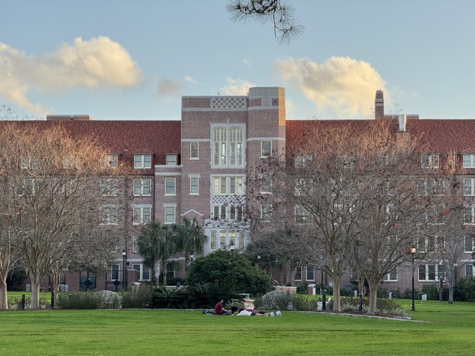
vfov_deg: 12.3
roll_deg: -0.6
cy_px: 178
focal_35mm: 120
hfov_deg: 16.4
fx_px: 1647
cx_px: 238
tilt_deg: +4.9
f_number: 2.8
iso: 50
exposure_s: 1/306
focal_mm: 15.66
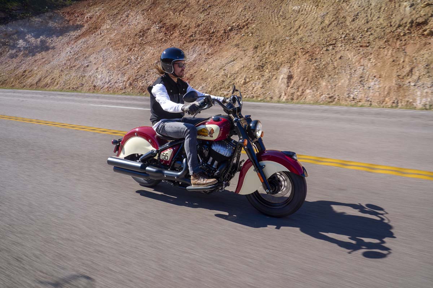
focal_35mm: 24
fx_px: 289
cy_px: 144
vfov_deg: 53.1
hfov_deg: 73.7
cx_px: 216
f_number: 10
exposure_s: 1/200
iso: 250
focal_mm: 24
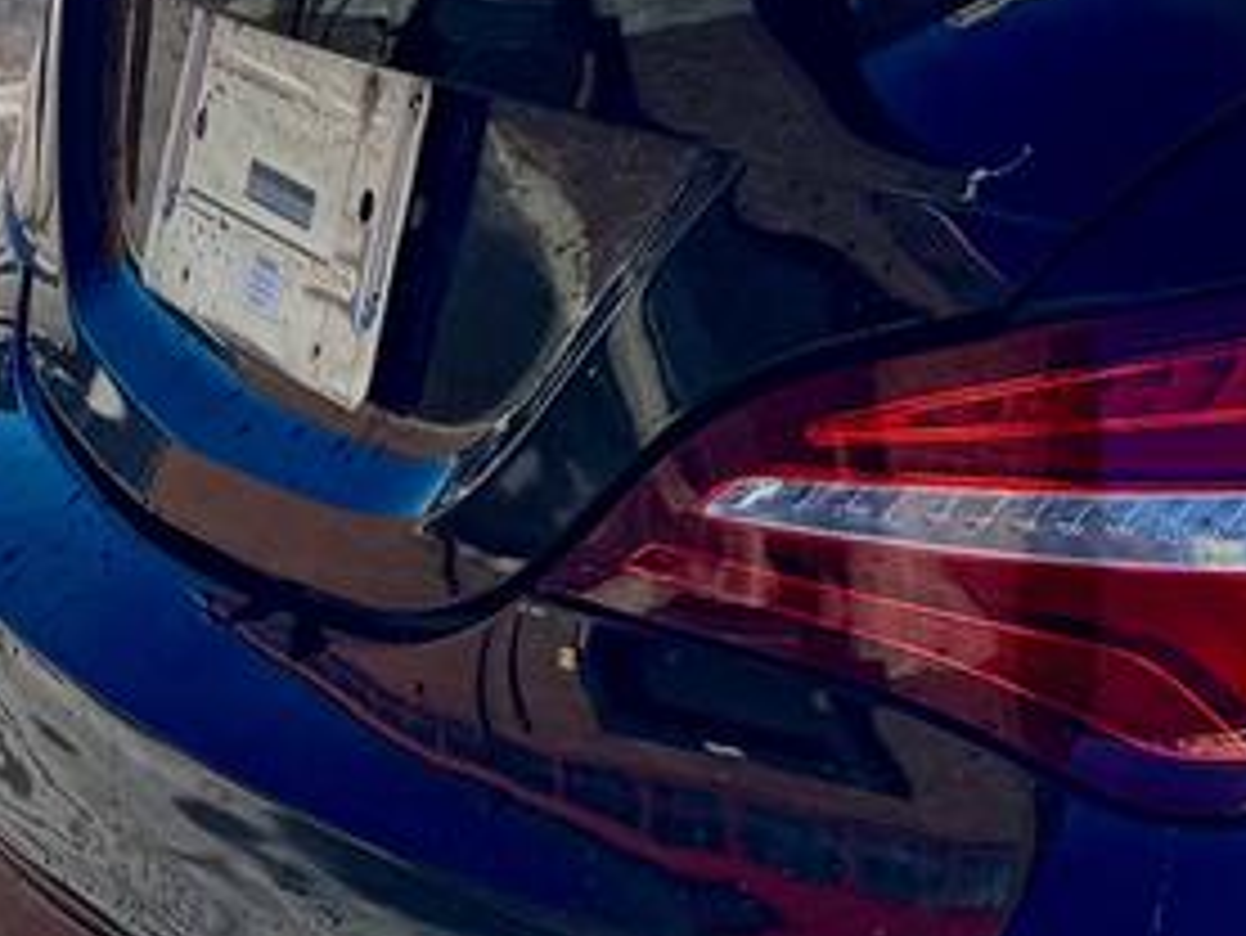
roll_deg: -1.3
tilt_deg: -11.4
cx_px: 2654
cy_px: 0
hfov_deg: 14.2
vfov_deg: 13.2
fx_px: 3997
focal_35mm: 111
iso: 80
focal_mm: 6.8
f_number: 1.8
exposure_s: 1/4950
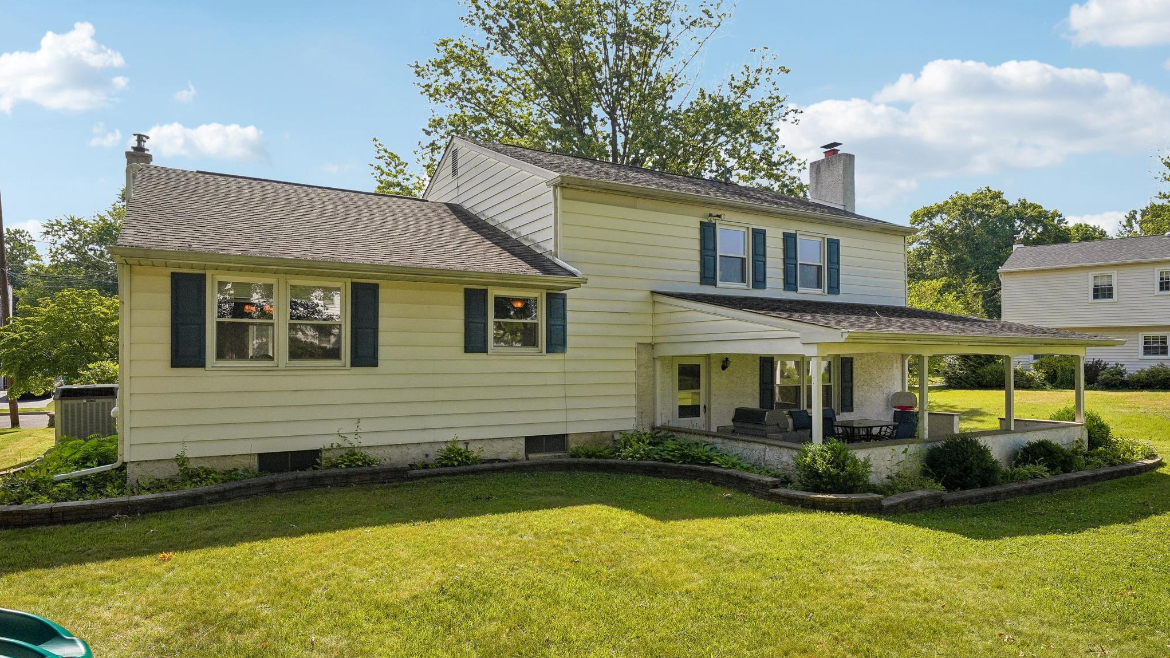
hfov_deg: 83.8
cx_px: 584
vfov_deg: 53.6
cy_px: 310
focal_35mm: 21
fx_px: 651
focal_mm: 20
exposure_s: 1/2500
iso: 500
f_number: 8
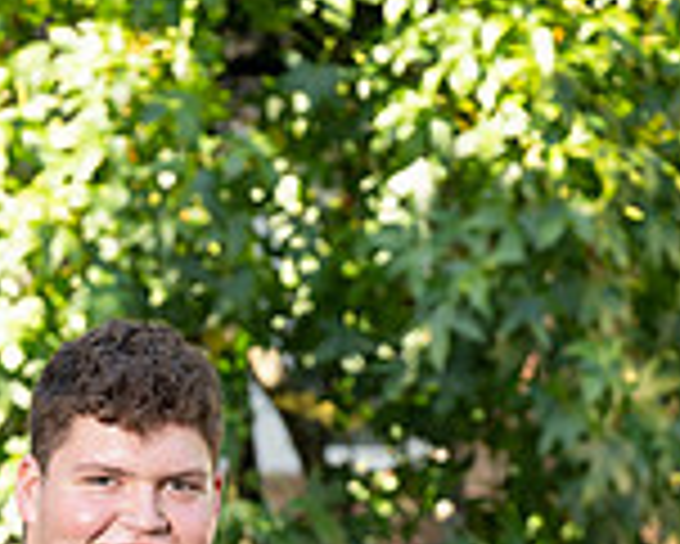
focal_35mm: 308
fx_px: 6203
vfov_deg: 5.0
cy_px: 958
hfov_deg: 6.3
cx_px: 54
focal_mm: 110
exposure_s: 1/200
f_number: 5.6
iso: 400
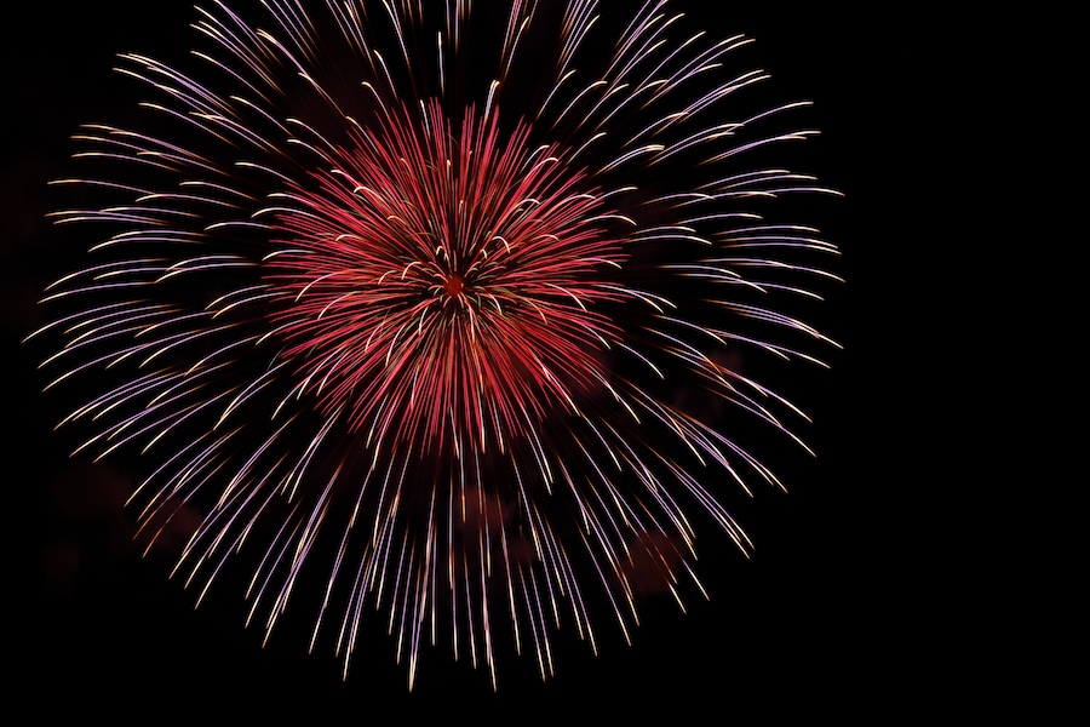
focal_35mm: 53
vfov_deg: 25.5
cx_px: 545
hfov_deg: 37.5
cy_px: 364
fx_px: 1605
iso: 160
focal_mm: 35
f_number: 13
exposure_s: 3
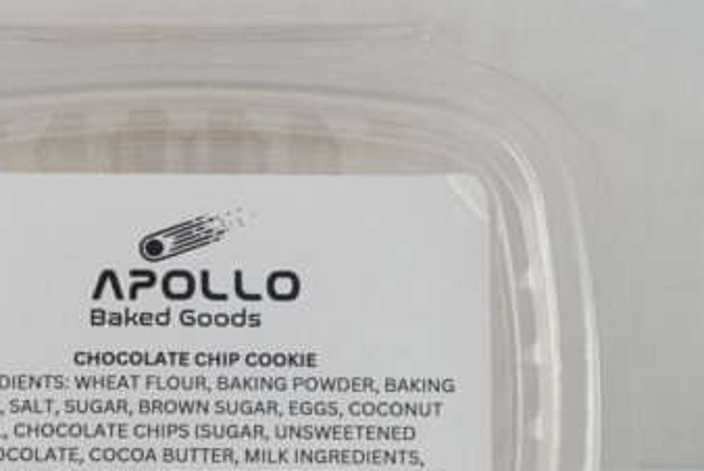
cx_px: 187
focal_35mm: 207
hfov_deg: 9.9
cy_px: 439
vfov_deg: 6.6
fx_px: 4051
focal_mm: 70
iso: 100
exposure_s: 1/30
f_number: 10
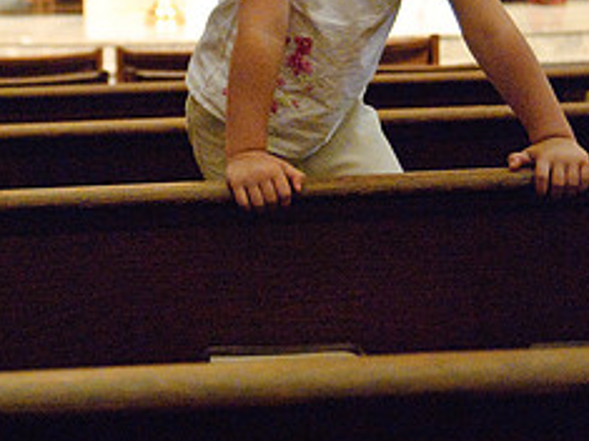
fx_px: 1820
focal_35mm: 107
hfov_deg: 18.1
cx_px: 78
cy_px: 10
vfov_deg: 13.6
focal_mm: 30
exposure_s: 1/100
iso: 1250
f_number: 2.8
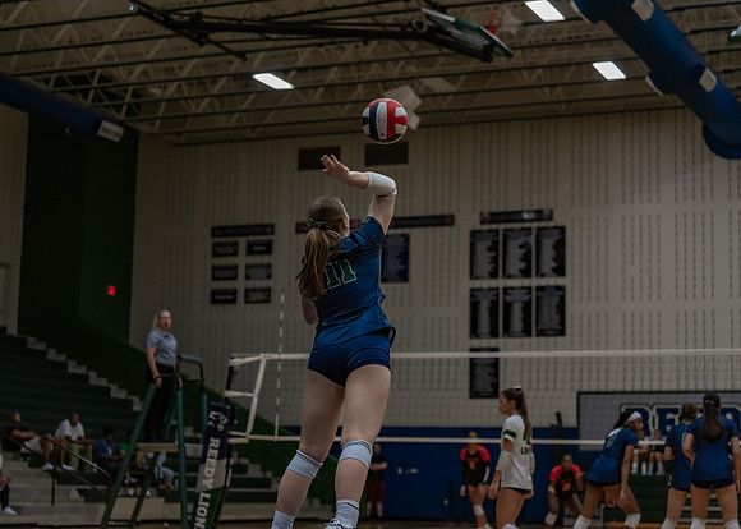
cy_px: 264
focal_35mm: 73
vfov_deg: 19.4
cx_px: 370
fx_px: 1543
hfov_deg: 27.0
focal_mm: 70
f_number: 2.8
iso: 2500
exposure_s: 1/1000
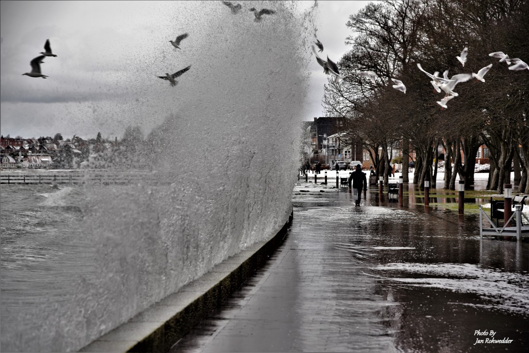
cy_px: 176
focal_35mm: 105
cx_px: 264
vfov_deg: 13.0
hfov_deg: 19.5
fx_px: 1543
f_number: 5.6
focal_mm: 105
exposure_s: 1/200
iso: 100
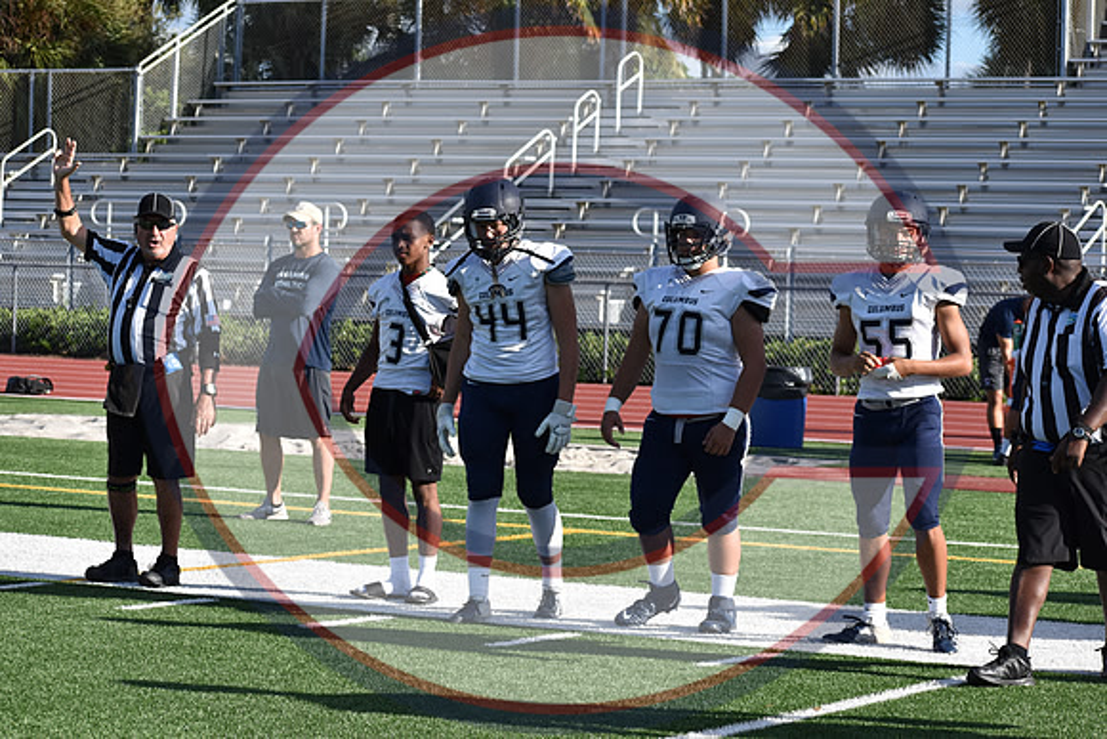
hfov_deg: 19.5
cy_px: 370
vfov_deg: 13.0
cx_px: 554
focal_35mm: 105
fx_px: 3229
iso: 400
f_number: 5.6
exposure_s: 1/1600
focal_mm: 70
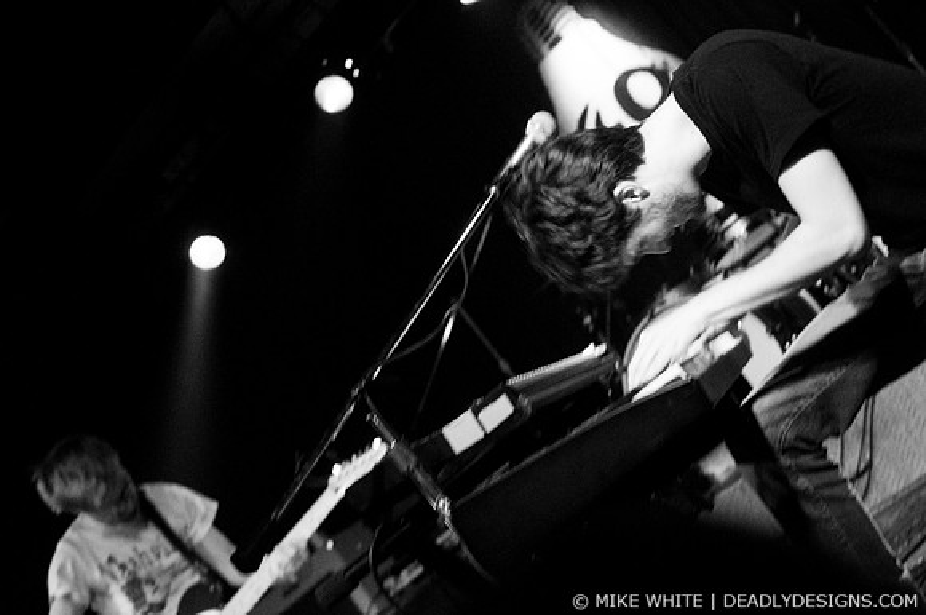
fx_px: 1349
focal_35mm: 52
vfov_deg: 25.7
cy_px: 308
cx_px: 463
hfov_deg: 37.9
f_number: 2.8
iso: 1250
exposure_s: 1/50
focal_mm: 35
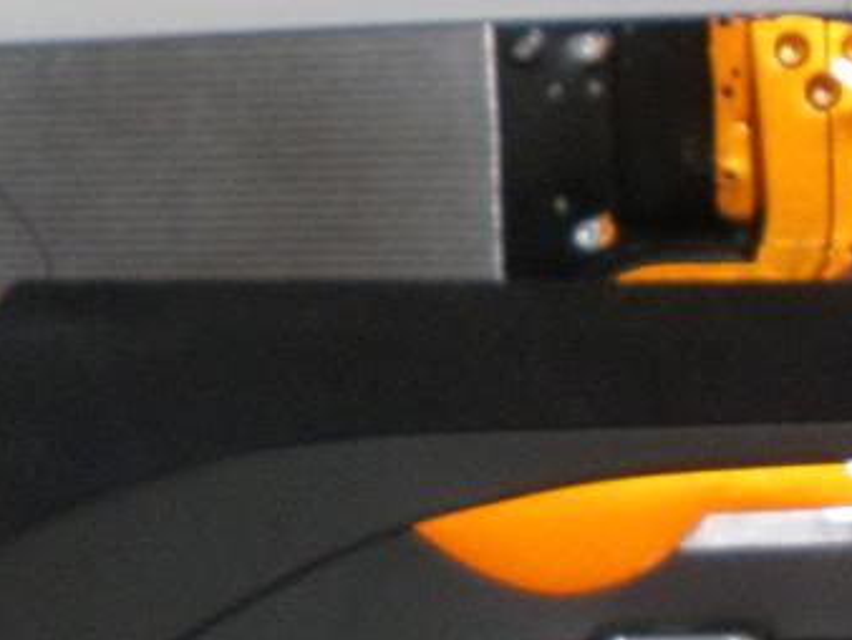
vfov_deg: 13.6
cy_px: 239
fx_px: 2685
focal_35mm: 109
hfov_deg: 17.7
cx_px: 55
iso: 250
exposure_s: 1/30
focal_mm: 6.3
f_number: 3.5
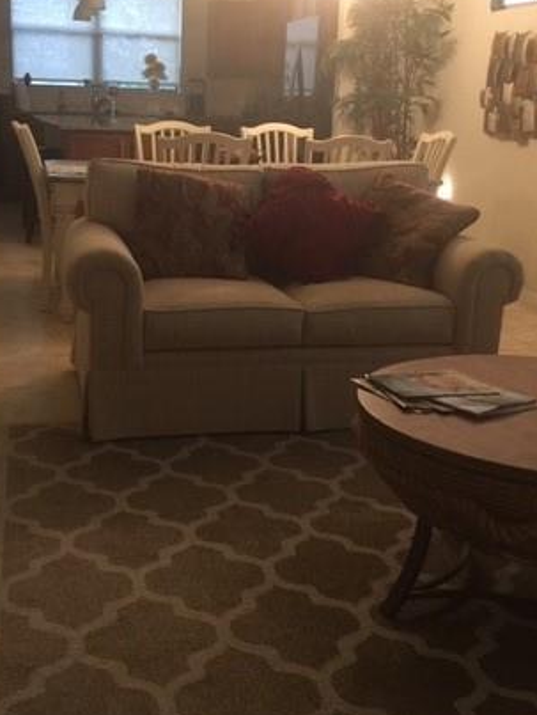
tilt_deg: -14.0
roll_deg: -1.5
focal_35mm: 46
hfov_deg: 31.5
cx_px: 230
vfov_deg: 41.2
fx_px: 950
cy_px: 342
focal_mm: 4.15
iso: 125
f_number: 2.2
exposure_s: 1/15
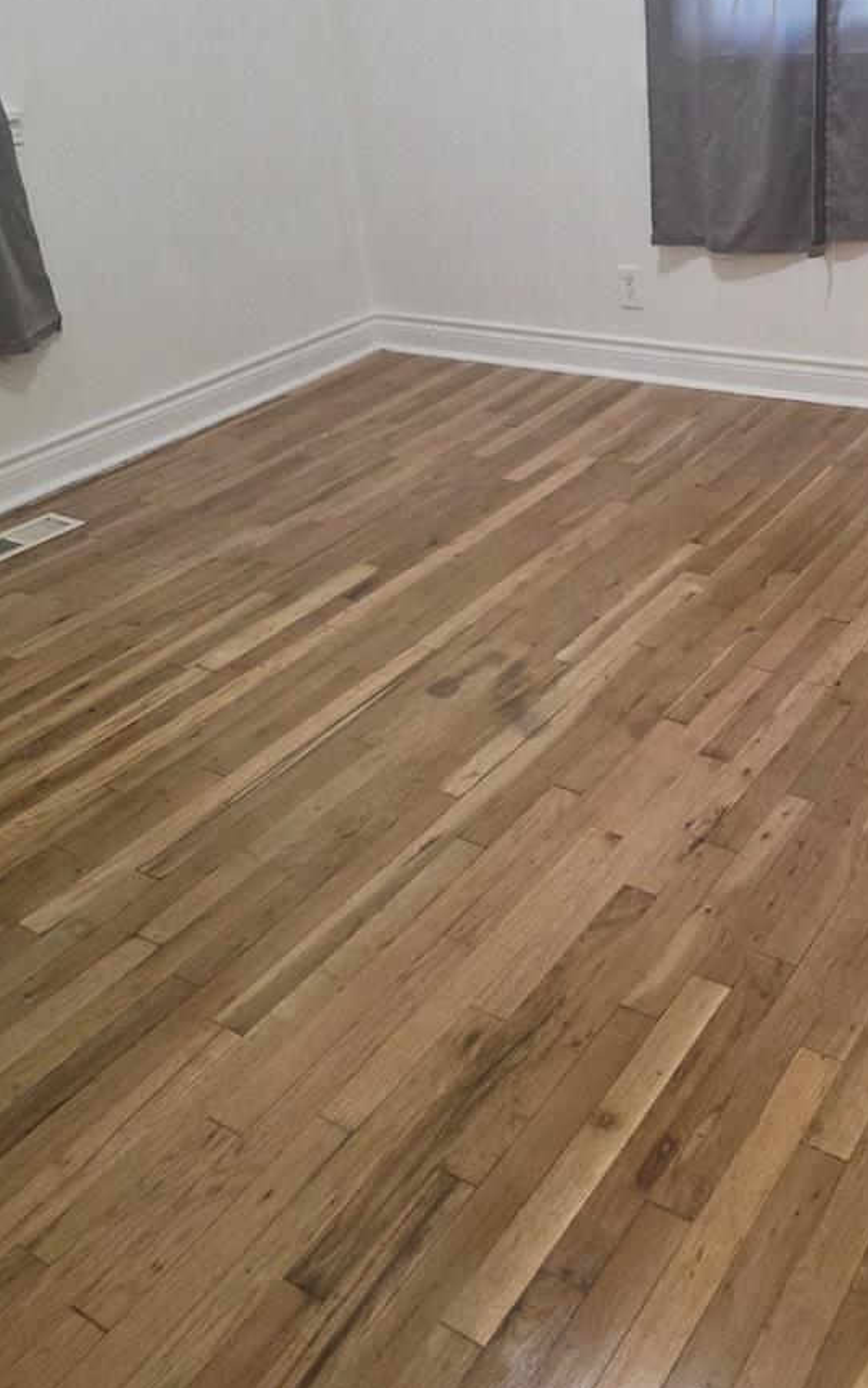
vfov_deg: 56.0
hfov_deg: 36.4
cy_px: 518
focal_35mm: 34
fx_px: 1286
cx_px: 660
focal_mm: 6.3
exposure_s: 1/120
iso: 500
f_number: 1.7
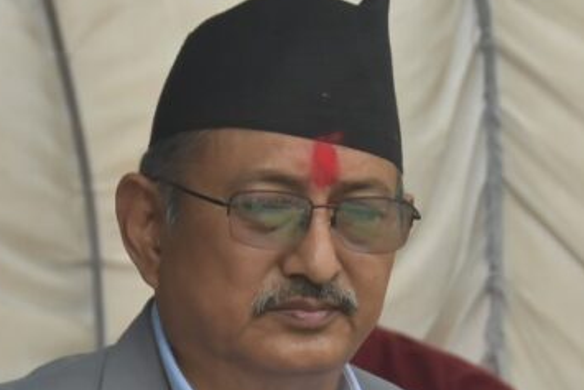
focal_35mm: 142
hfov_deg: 14.4
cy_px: 237
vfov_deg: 9.7
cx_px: 265
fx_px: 2304
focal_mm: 70
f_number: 5.6
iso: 800
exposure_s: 1/500
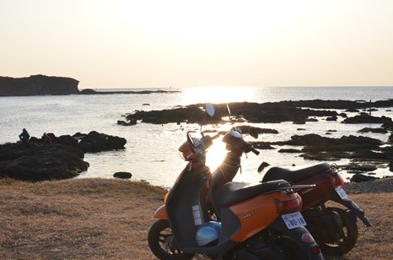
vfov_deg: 23.2
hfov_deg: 34.5
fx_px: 631
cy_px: 152
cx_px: 168
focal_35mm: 58
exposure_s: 1/1000
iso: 800
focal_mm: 30
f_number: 13
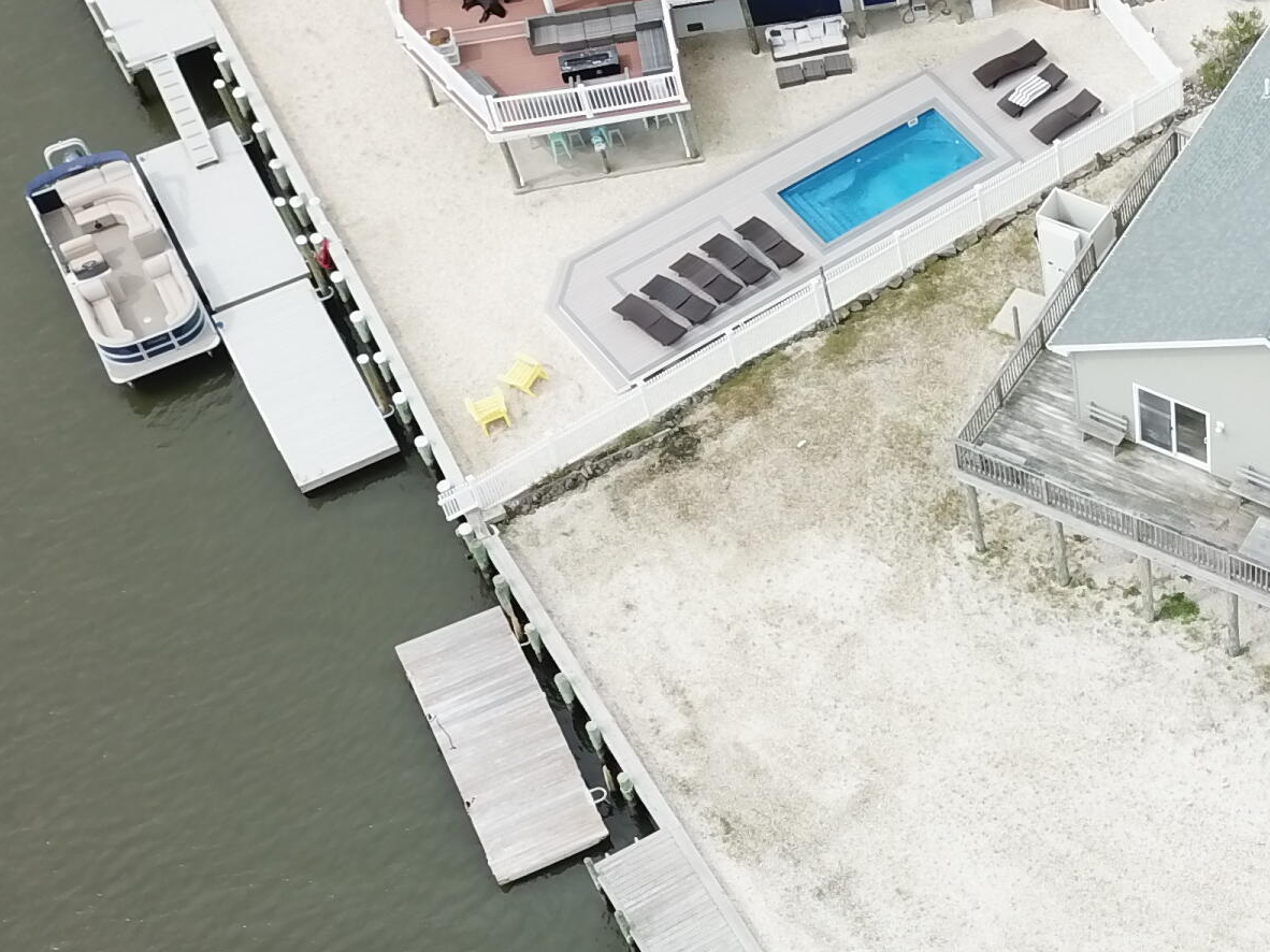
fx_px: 2421
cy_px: 640
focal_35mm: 66
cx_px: 1342
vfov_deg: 22.2
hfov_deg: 27.3
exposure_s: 1/766
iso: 100
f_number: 2.2
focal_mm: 4.73
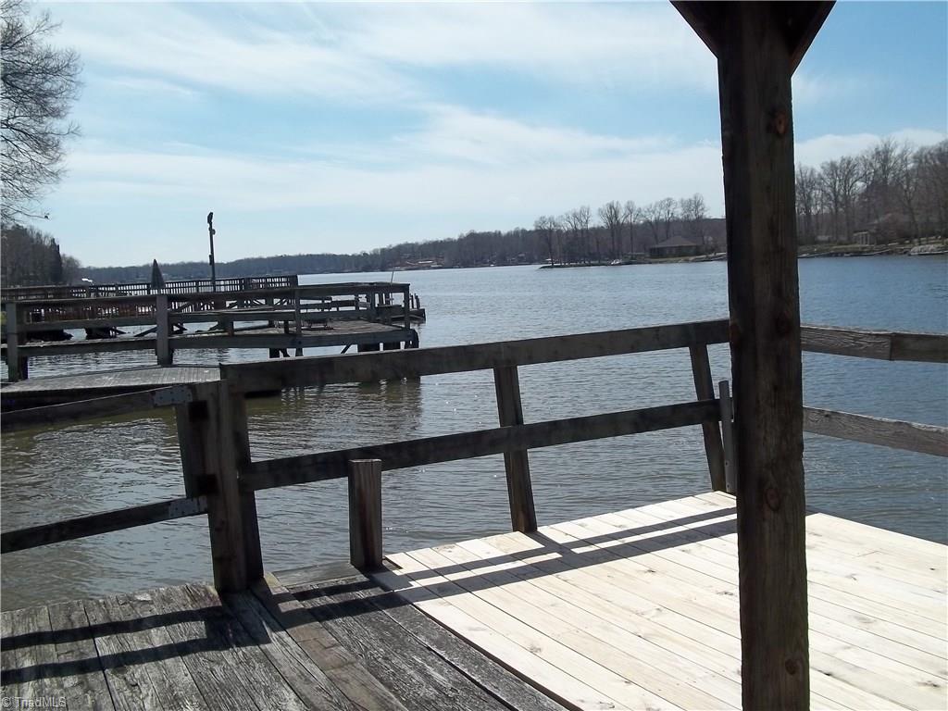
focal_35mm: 36
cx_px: 474
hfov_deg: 51.4
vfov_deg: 39.7
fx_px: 986
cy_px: 356
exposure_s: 1/320
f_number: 8
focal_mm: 6.5
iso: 64
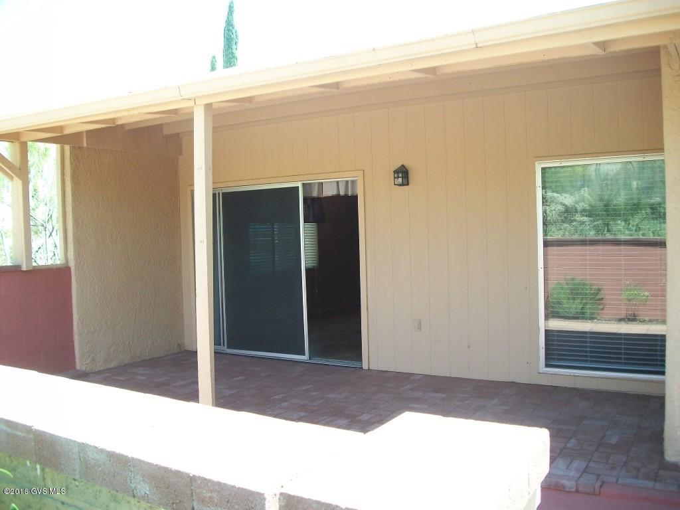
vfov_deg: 44.2
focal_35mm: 32
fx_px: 629
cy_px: 255
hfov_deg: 56.8
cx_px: 340
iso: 80
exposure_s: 1/125
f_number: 2.9
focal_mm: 5.7
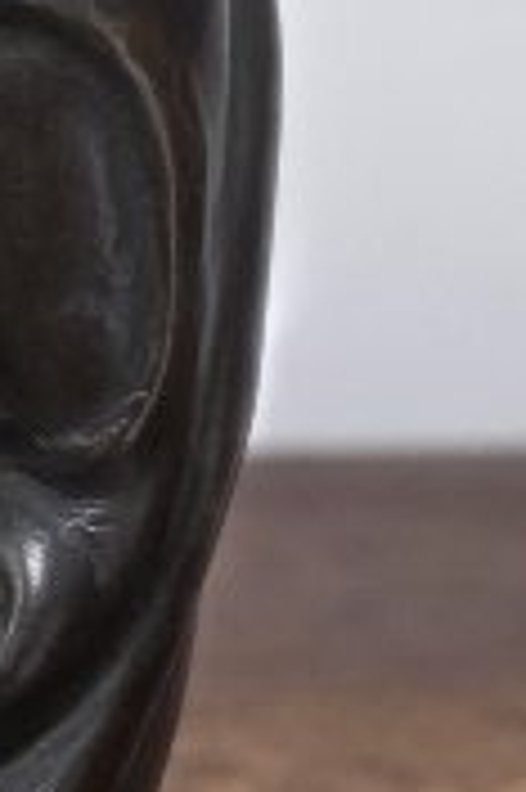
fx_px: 3579
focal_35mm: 163
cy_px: 562
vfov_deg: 12.6
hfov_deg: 8.0
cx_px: -508
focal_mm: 6.3
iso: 250
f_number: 1.7
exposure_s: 1/100
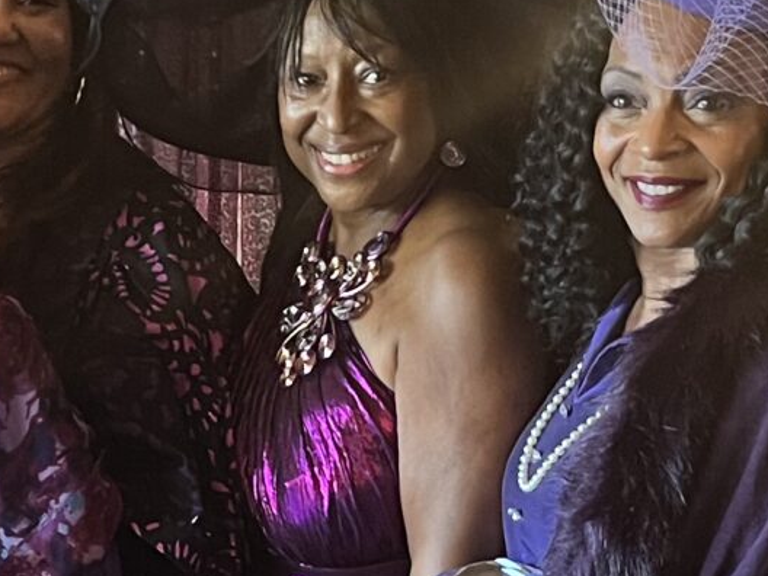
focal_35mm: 126
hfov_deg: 15.5
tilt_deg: -18.0
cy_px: 701
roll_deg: -0.5
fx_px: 2795
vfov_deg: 11.5
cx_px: 124
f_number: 1.6
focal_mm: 5.1
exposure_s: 1/40
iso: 400
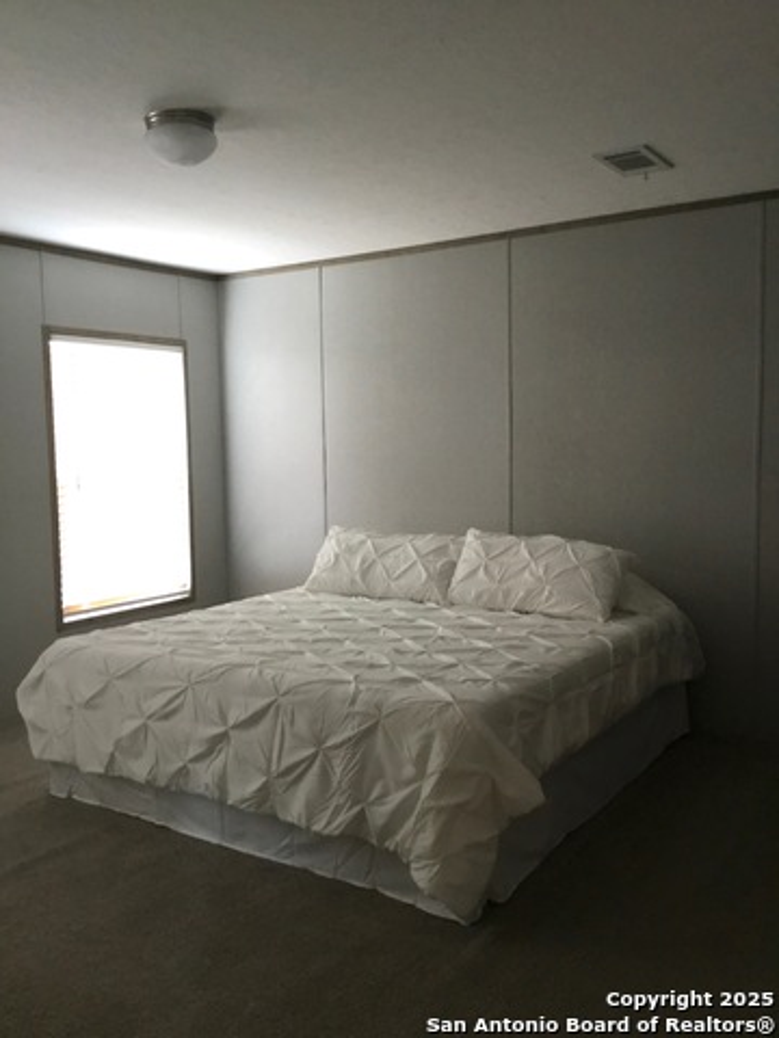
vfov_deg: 58.4
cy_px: 519
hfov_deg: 45.4
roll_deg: +1.2
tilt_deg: -4.1
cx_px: 390
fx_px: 930
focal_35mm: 31
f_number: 2.4
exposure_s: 1/30
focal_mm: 3.3
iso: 100
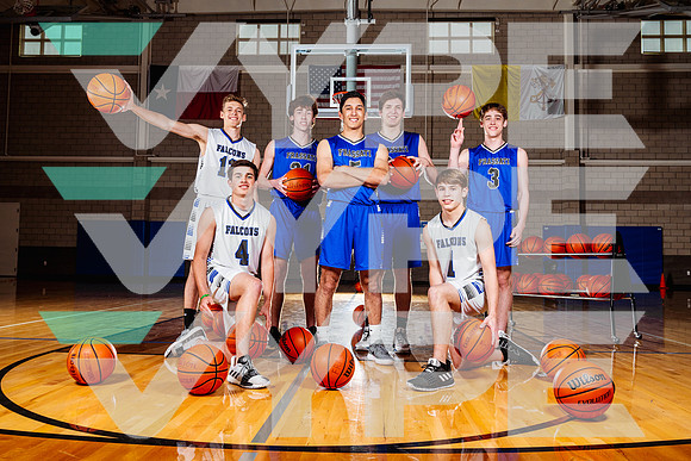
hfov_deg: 63.6
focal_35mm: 29
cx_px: 346
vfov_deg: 45.0
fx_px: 557
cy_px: 230
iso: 400
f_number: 8
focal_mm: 29
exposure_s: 1/125
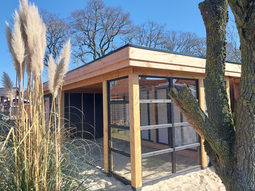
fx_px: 199
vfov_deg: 51.4
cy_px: 96
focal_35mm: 27
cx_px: 128
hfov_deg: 65.3
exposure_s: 1/398
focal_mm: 4
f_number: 1.8
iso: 20
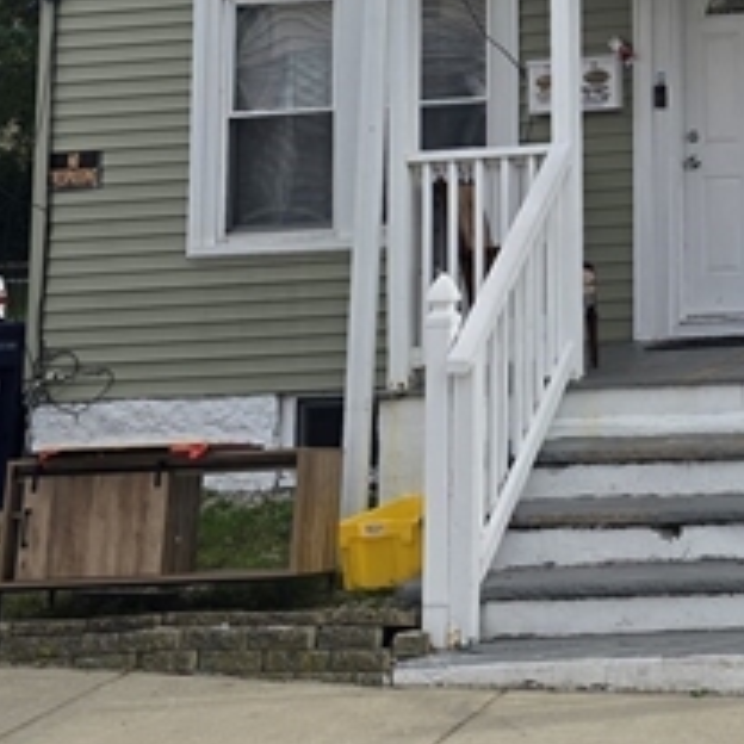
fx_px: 1824
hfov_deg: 21.3
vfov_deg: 21.7
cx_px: 905
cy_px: -93
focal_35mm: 75
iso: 12
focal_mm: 6.3
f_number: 1.7
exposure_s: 1/675
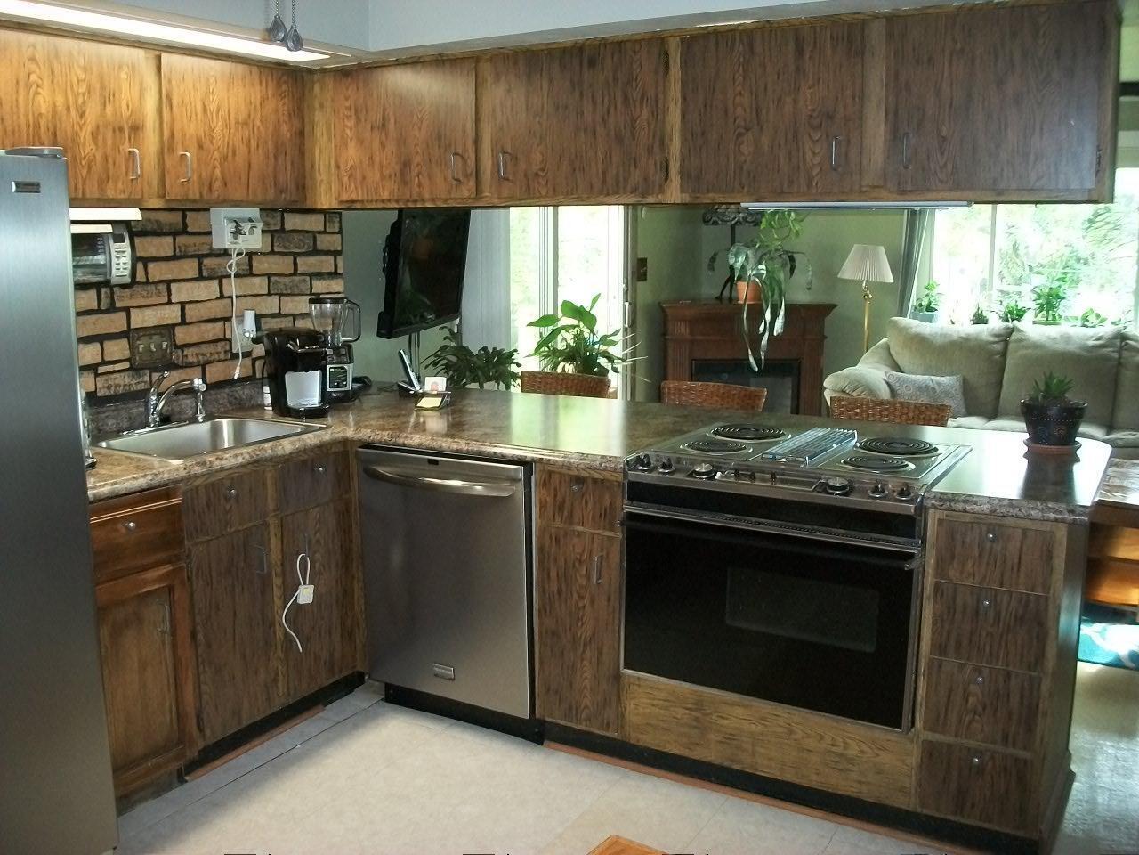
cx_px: 570
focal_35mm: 32
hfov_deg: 56.8
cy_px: 428
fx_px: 1053
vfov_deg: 44.2
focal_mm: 5.7
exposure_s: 1/30
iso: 240
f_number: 2.9
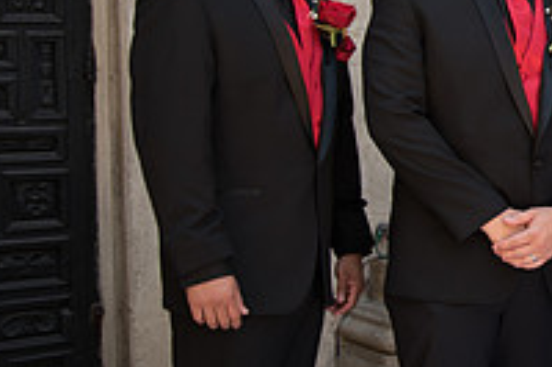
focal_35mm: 90
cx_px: 781
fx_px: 1379
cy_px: 142
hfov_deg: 20.1
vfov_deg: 15.2
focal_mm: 31
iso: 100
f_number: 4.5
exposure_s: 1/100
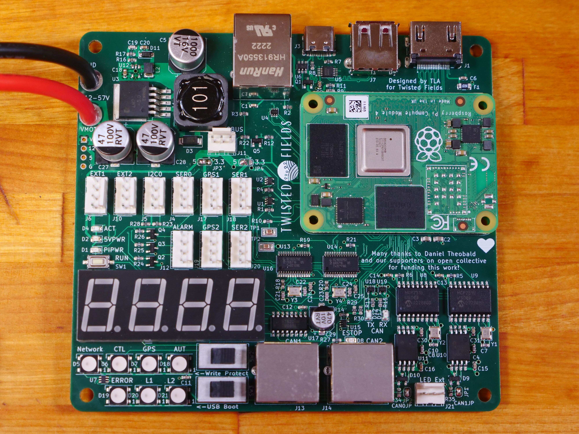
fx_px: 1171
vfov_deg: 21.0
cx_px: 290
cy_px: 217
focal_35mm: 70
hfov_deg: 27.8
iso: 1250
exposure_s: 1/50
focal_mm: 35
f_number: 4.5
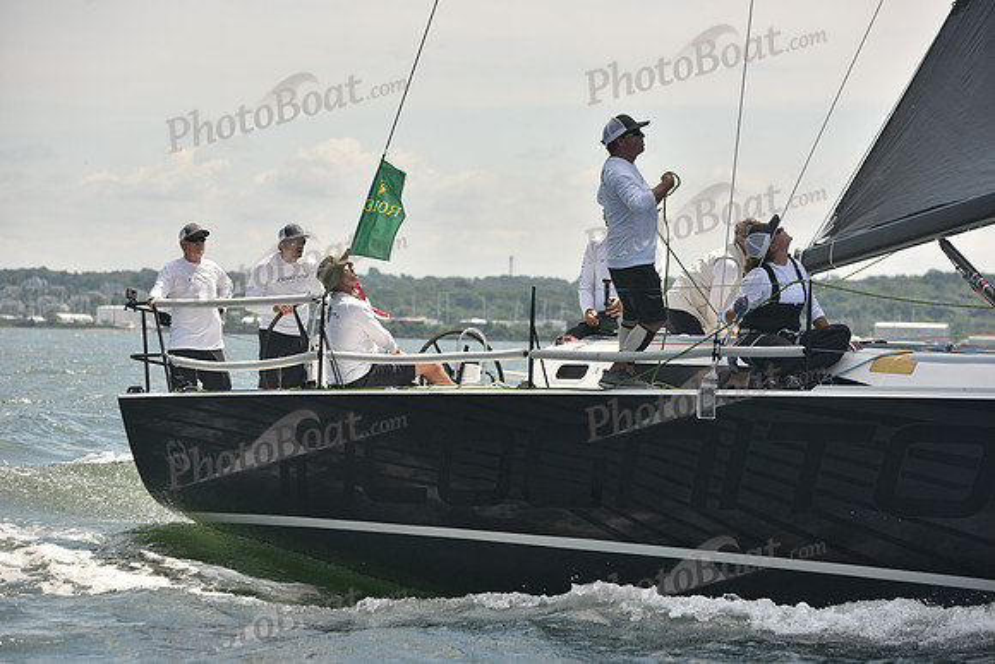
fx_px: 3207
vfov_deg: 11.8
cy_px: 332
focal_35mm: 116
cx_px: 498
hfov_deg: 17.6
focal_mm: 116
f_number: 5
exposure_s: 1/1250
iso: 320
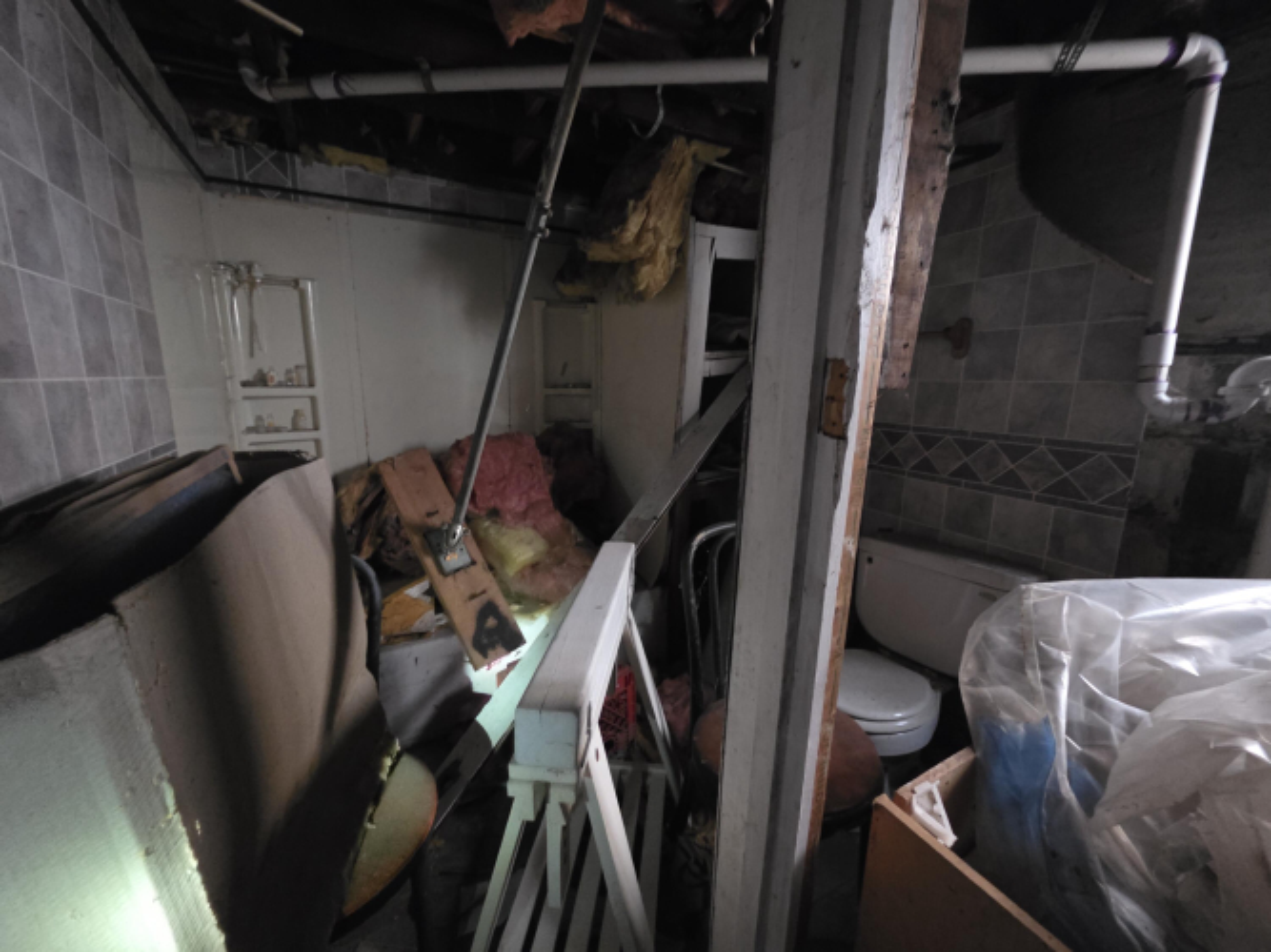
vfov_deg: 89.9
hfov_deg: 106.2
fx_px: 477
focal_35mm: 13
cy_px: 476
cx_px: 636
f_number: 1.9
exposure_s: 1/24
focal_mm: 2.2
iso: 2000
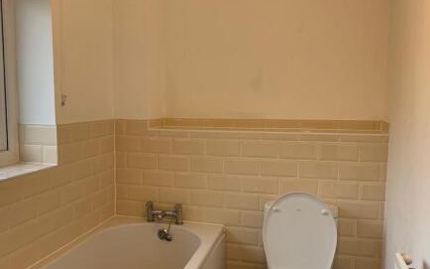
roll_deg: +0.3
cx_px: 170
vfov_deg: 34.4
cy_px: 149
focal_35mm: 37
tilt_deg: -6.2
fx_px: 433
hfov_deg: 52.4
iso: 50
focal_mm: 4.25
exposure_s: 1/121
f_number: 1.8
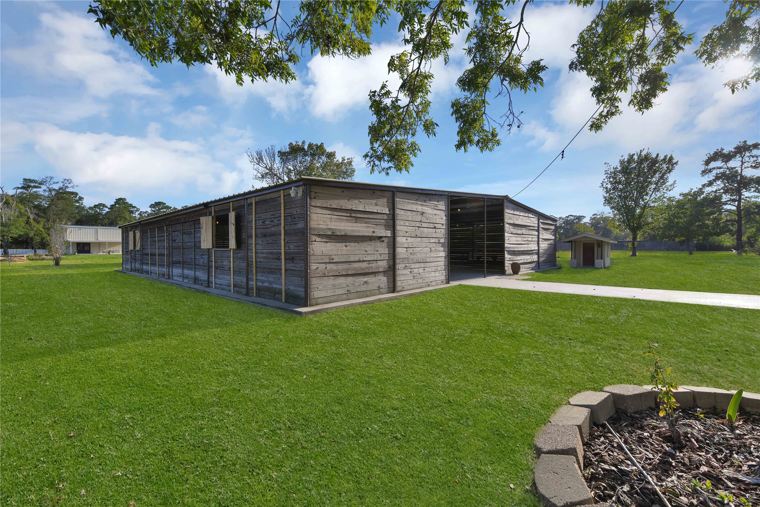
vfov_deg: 73.7
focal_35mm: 16
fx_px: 338
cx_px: 380
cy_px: 254
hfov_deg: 96.7
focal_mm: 16
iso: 100
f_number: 8
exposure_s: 1/320
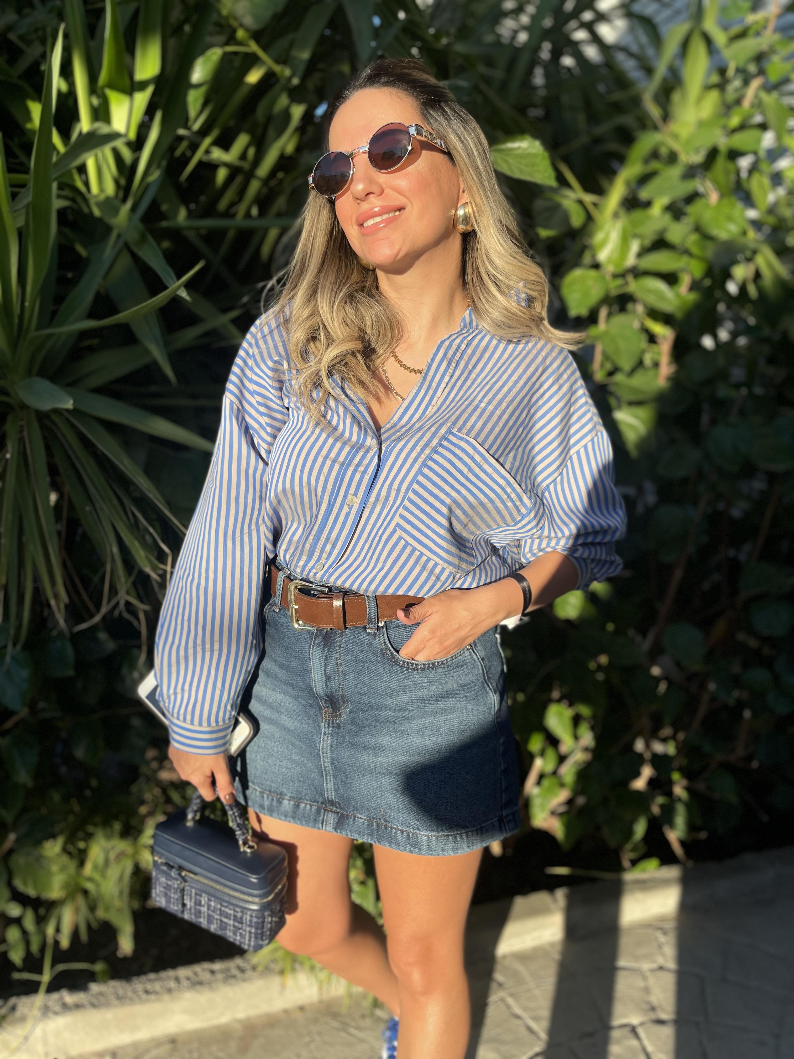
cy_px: 530
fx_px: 795
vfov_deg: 67.3
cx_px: 397
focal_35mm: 26
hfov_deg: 53.1
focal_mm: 5.1
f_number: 1.6
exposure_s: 1/2387
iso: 50
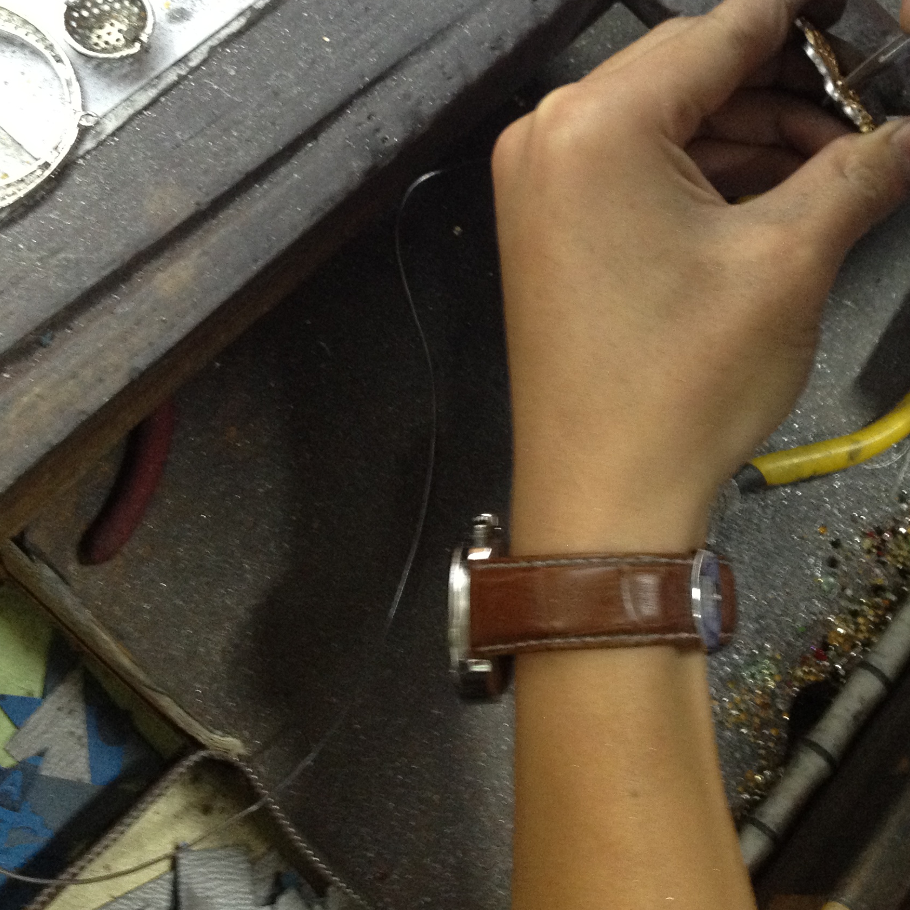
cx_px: 626
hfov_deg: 28.4
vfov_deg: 28.3
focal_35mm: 60
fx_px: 1785
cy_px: 265
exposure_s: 1/20
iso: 250
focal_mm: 4.28
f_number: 2.4
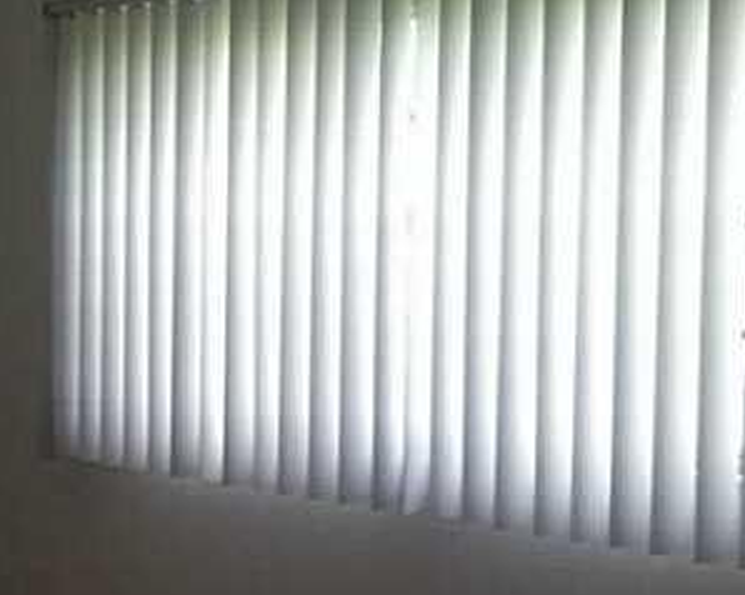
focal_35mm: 76
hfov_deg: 22.2
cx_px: -250
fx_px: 1675
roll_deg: -0.7
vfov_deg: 20.1
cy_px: 345
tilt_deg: -2.6
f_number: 2.2
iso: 64
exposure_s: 1/33
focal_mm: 4.15
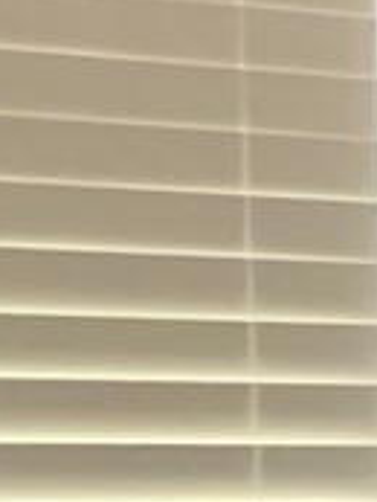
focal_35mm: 240
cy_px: 984
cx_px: 1821
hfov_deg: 5.1
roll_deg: -1.9
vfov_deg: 7.9
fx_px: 3481
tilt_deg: -9.9
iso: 250
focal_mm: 4.25
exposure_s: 1/60
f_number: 1.8
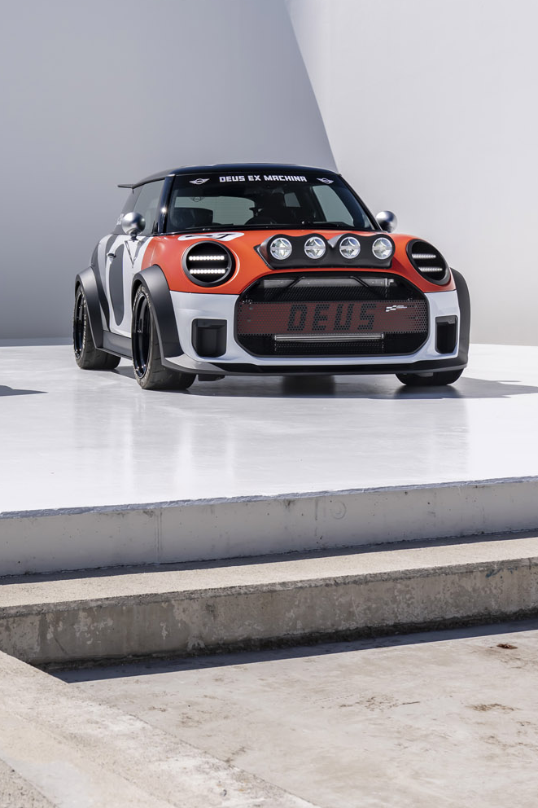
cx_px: -8
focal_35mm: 73
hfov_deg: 18.2
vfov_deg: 27.7
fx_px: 1637
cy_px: 359
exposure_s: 1/200
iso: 100
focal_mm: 31
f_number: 7.1
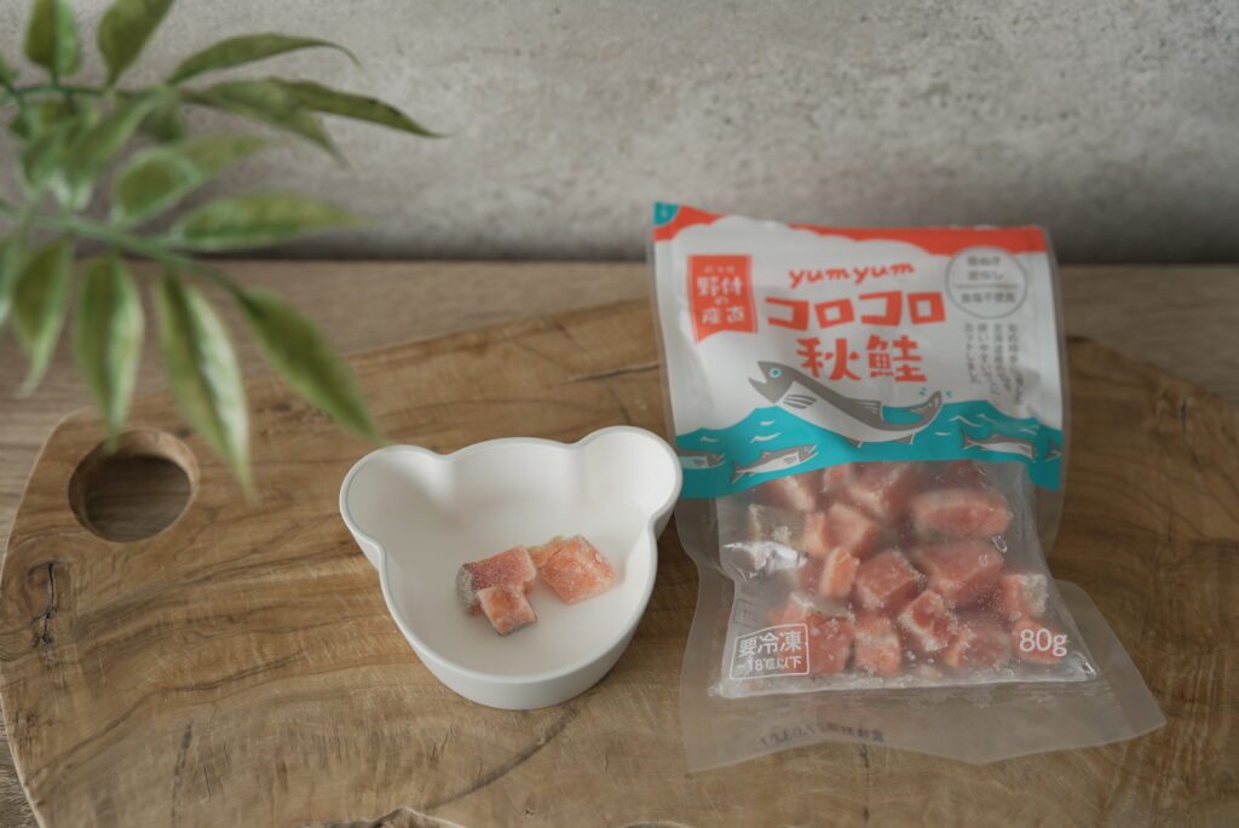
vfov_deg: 27.0
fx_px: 1722
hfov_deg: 39.6
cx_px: 620
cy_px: 414
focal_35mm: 50
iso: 320
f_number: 3.2
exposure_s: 1/100
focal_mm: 50
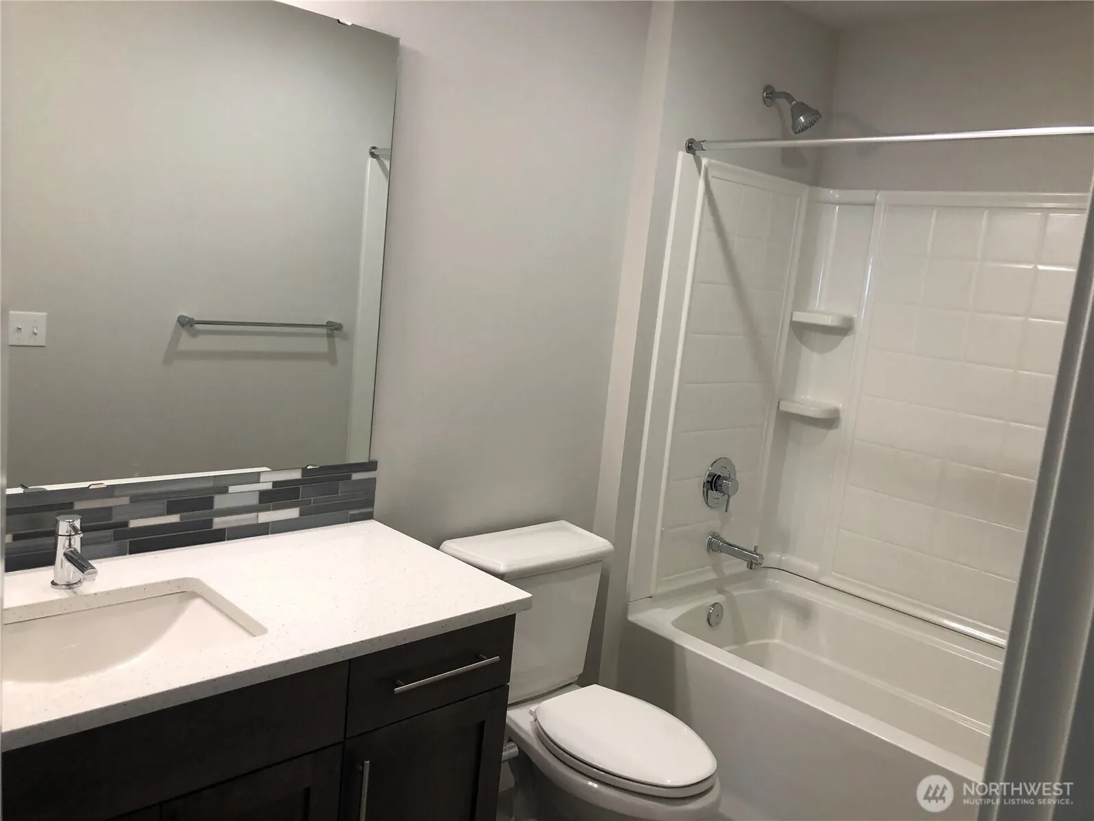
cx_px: 547
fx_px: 885
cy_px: 410
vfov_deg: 49.7
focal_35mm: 28
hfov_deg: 63.4
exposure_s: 1/30
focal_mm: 3.99
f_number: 1.8
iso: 32
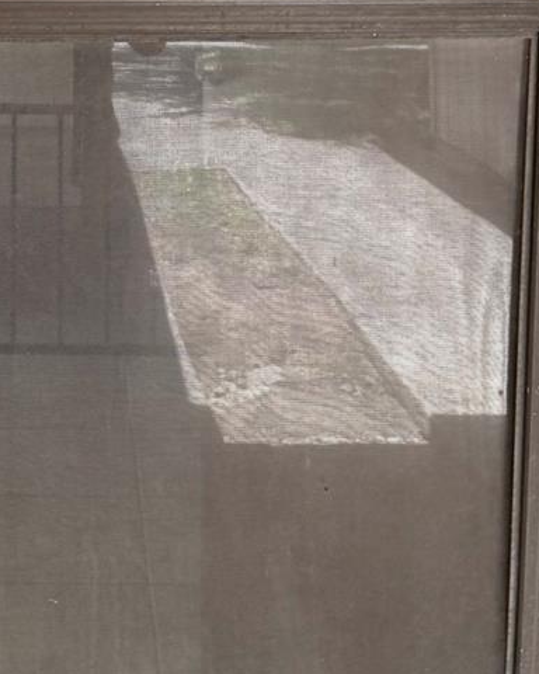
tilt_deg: -7.0
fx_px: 1496
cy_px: 118
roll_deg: -0.2
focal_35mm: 75
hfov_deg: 20.1
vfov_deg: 24.9
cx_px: 77
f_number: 1.78
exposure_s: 1/126
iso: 100
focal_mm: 6.76
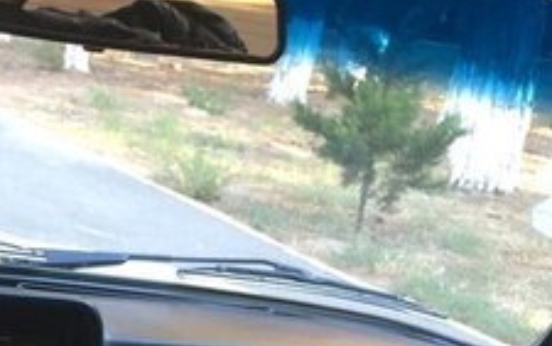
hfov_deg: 21.9
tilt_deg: -20.1
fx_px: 1355
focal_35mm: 90
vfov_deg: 13.8
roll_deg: -8.5
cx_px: -39
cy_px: 499
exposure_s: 1/33
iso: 50
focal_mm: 4.15
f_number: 2.2
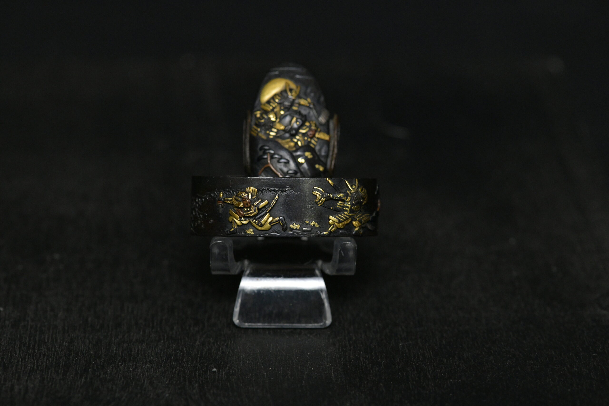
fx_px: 1776
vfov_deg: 13.0
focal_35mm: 105
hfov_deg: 19.5
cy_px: 203
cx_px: 304
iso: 4500
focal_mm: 105
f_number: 10
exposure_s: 1/125
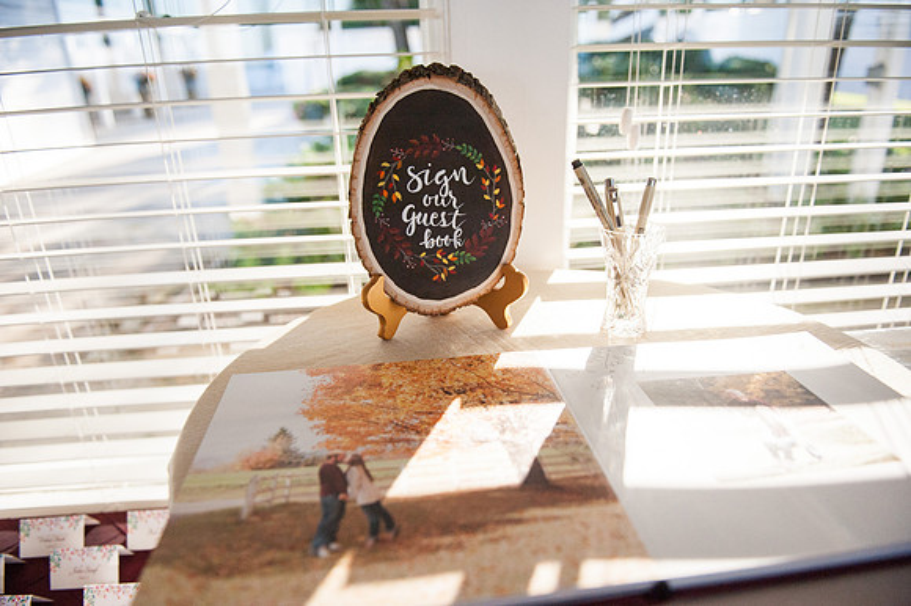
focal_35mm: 24
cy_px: 303
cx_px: 456
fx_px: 607
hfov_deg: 73.8
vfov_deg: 53.1
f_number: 2.8
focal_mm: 24
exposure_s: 1/5000
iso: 1000
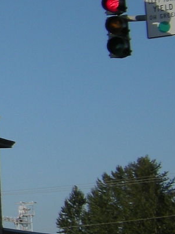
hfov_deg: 7.2
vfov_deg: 10.9
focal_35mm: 181
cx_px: -375
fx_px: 1221
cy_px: 141
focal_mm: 6.3
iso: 64
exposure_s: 1/281
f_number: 6.4
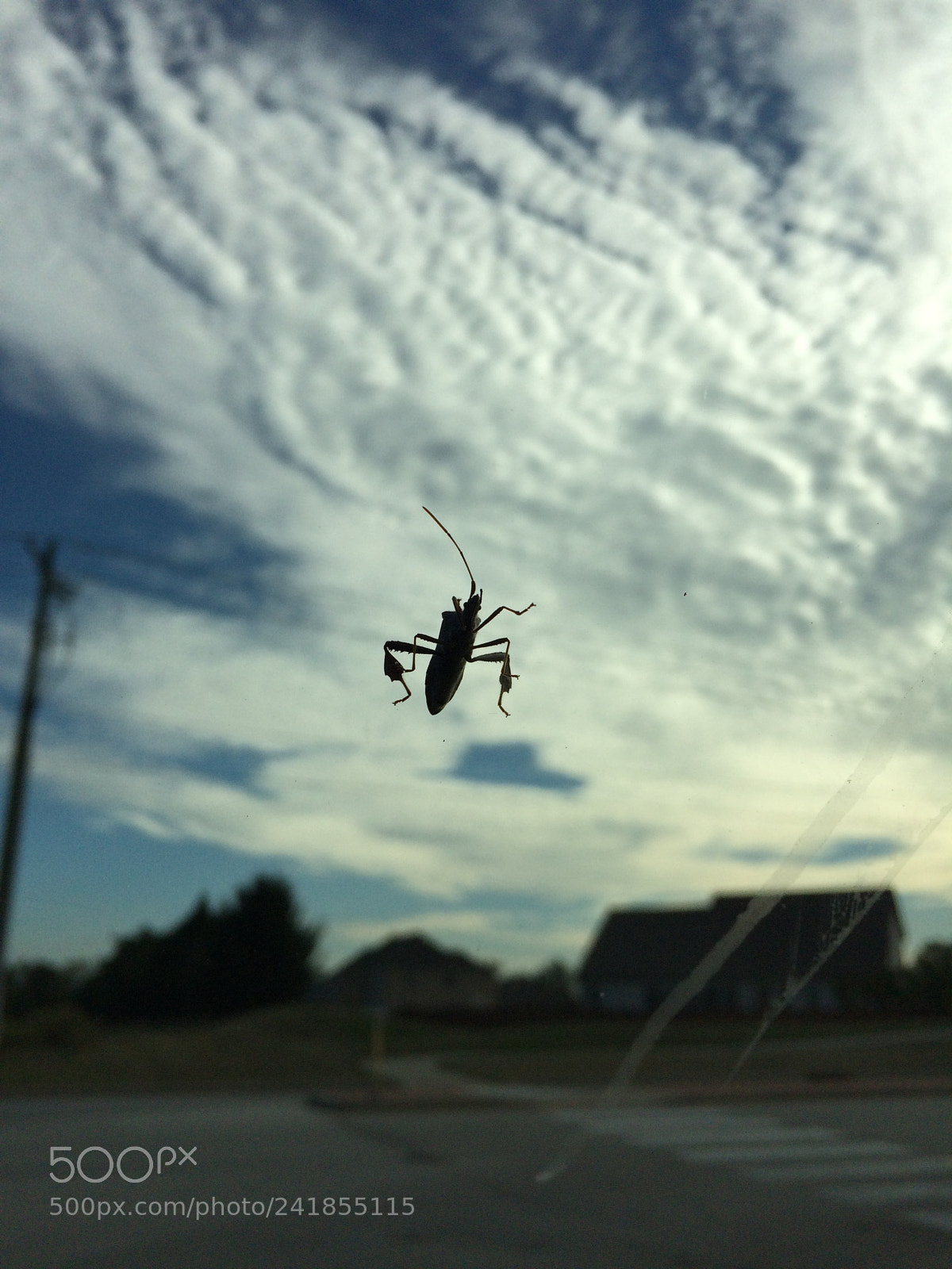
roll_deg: +0.4
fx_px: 1063
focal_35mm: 29
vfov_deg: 61.7
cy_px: 634
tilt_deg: +18.2
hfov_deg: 48.2
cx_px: 476
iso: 40
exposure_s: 1/5882
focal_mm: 4.15
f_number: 2.2
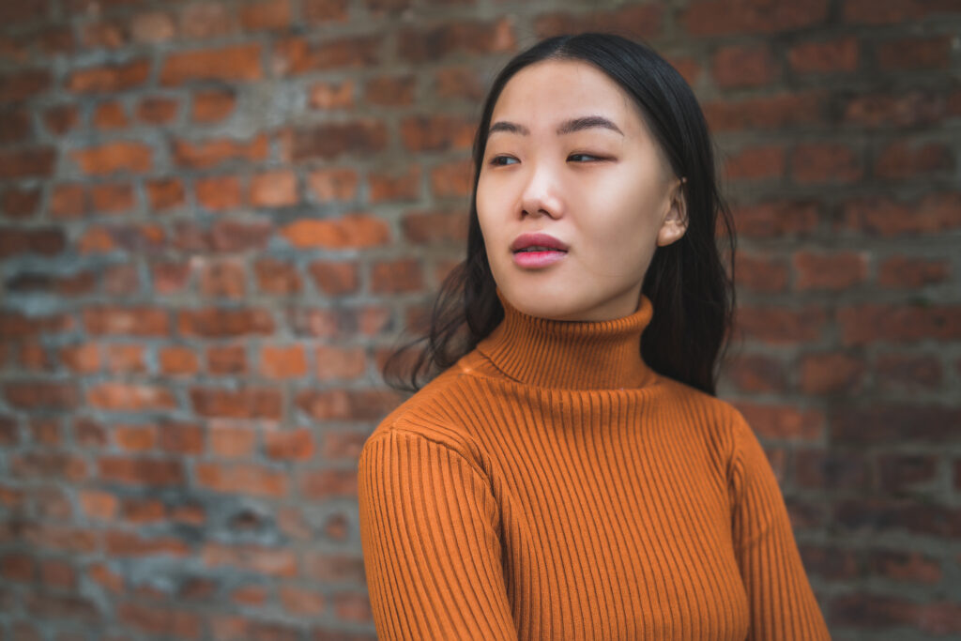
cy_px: 320
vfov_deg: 37.9
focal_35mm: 35
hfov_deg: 54.4
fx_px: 934
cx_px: 480
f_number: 2.5
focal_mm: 35
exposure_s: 1/500
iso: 100
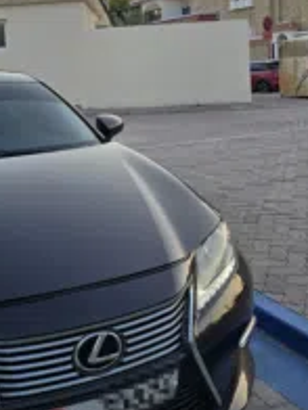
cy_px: 107
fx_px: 558
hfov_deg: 30.5
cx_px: 92
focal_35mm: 47
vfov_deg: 39.4
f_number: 1.7
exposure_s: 1/182
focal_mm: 6.3
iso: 12
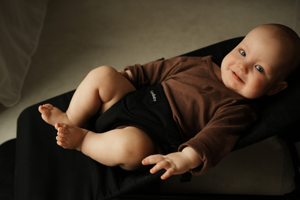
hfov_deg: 38.9
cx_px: 148
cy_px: 101
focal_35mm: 51
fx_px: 425
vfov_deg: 26.5
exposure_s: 1/400
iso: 640
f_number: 2.8
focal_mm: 50
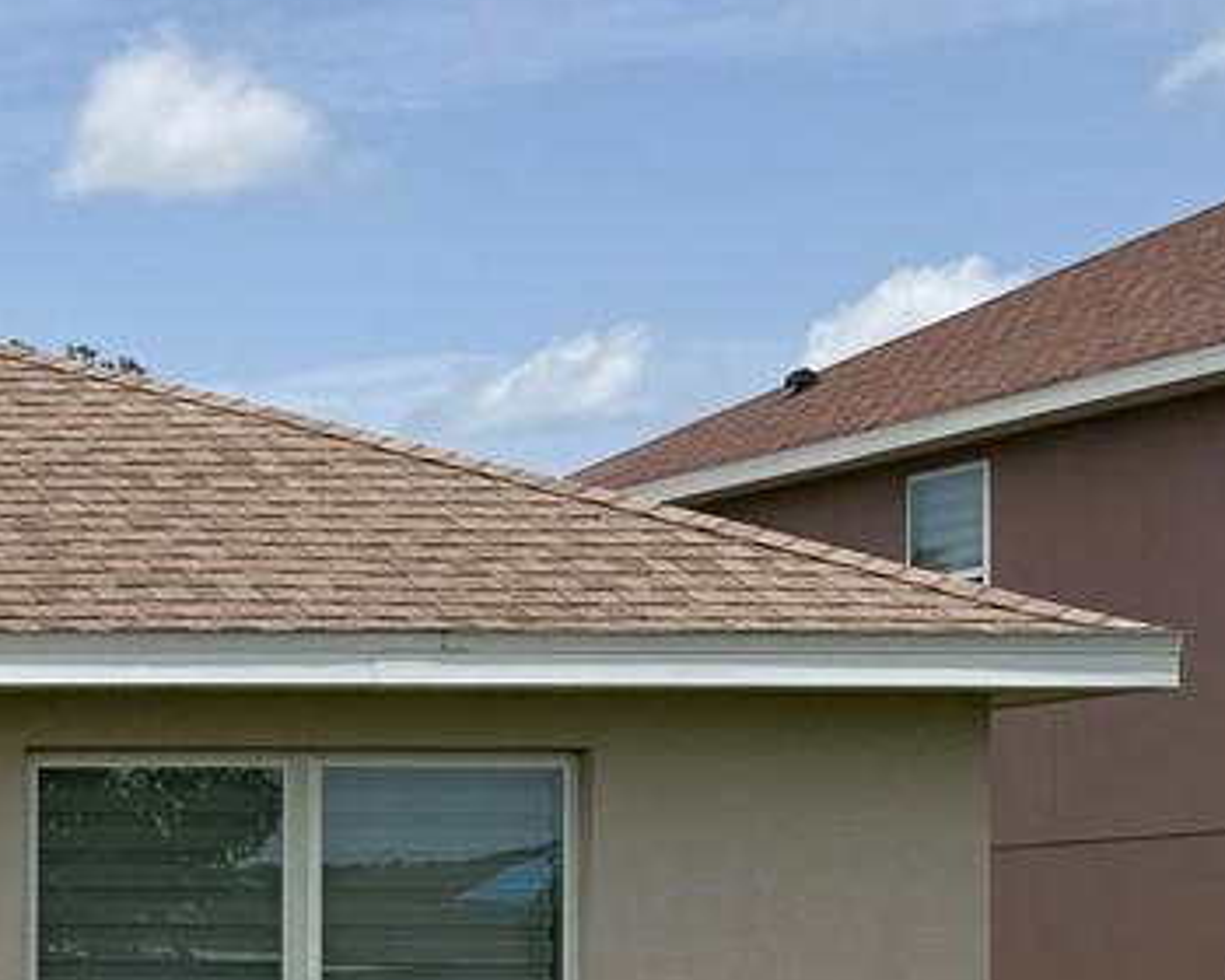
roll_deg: +0.2
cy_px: 980
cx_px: -1239
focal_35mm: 107
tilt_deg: +1.5
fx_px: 3879
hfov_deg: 14.7
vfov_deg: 14.2
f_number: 1.78
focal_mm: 6.76
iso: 80
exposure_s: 1/6711
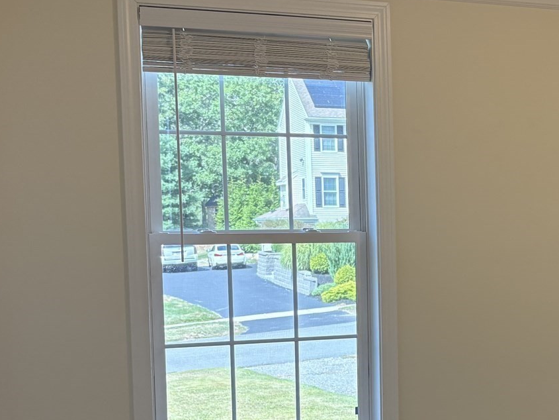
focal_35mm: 63
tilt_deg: -4.3
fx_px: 1018
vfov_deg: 23.1
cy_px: 310
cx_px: 499
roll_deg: +1.0
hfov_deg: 29.5
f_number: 1.6
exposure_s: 1/230
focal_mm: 5.96
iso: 80
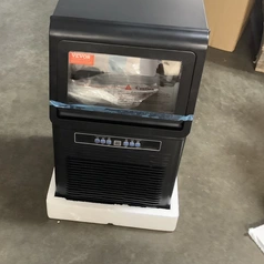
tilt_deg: -41.5
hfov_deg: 36.6
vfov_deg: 36.6
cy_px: 100
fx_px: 397
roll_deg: -3.1
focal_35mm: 46
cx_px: 104
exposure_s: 1/30
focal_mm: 3.3
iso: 800
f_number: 2.4
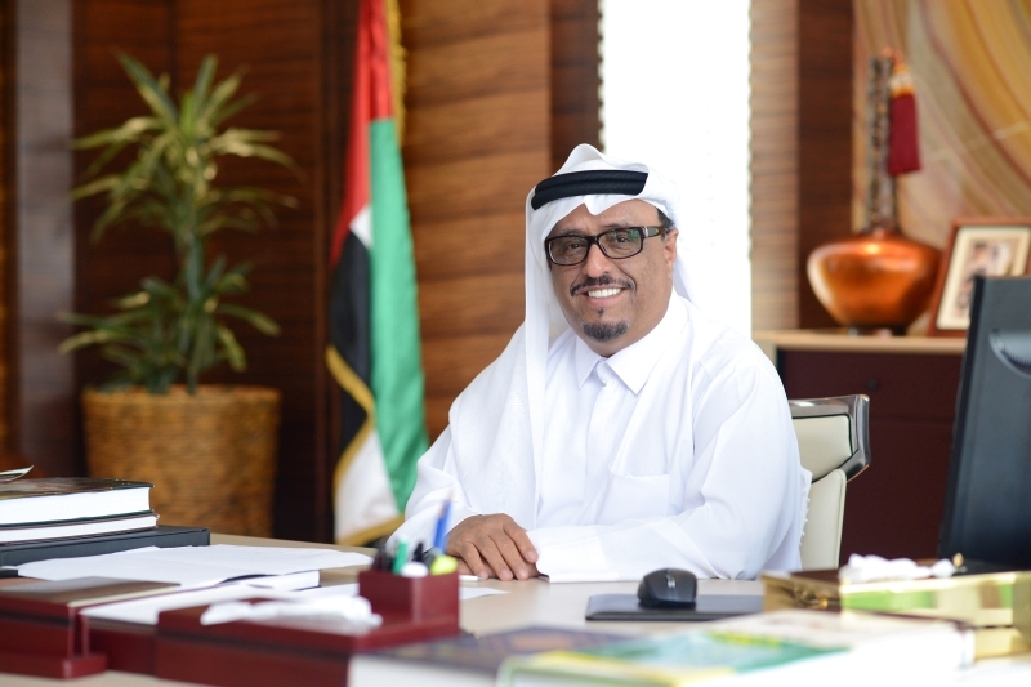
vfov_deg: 16.1
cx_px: 516
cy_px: 344
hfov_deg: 23.9
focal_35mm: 85
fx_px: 2434
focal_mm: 85
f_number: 2.8
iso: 500
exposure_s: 1/100
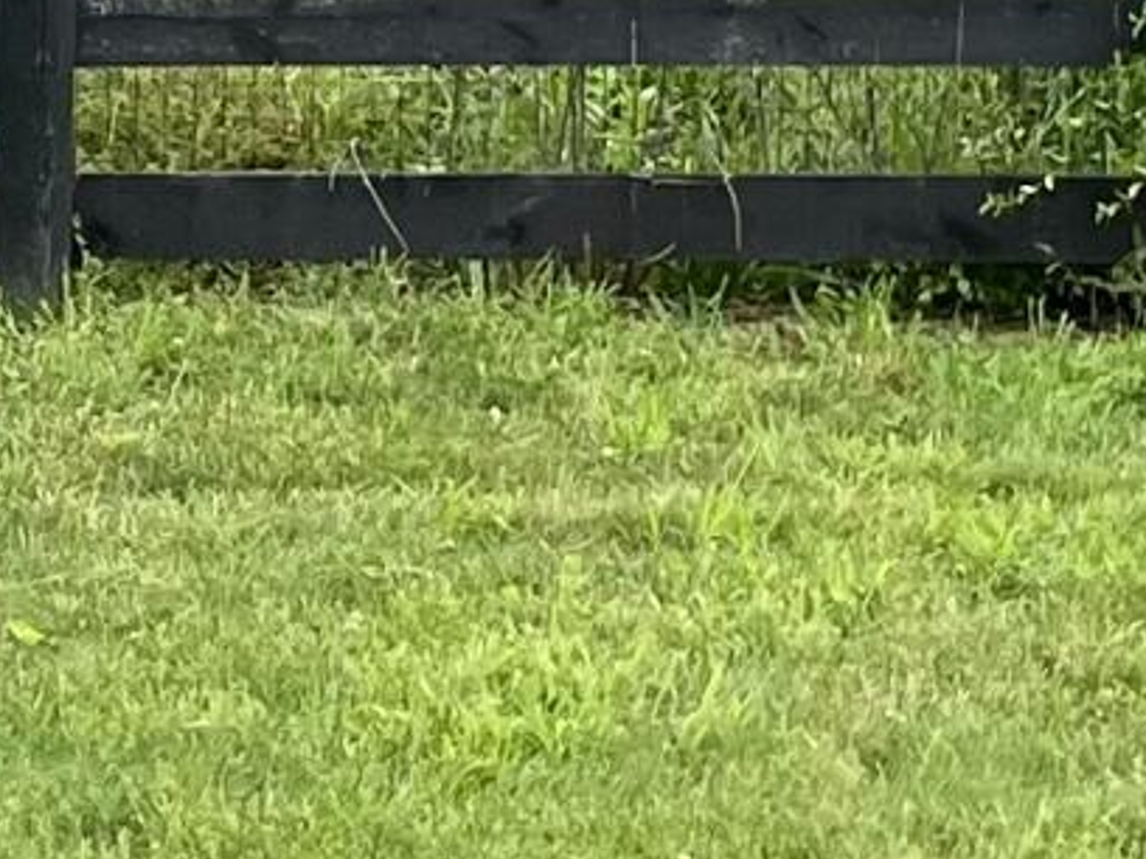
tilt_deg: -5.3
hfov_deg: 10.1
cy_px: -239
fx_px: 6323
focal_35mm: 191
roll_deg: -0.1
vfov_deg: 7.7
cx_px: -407
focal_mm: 4.2
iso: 32
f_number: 1.6
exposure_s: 1/1453
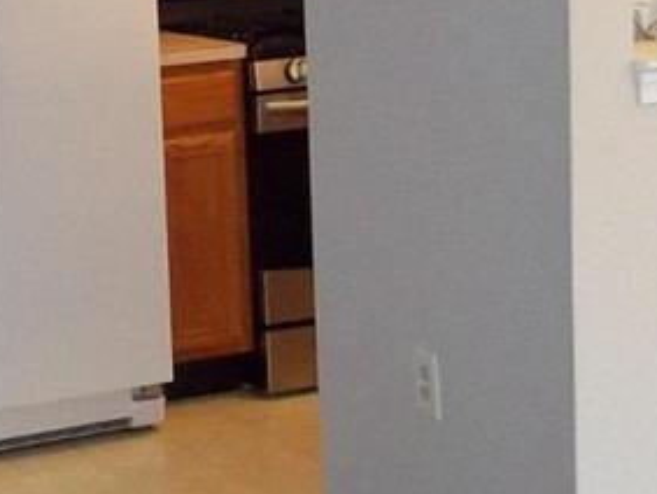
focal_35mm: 116
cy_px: 121
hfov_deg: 16.3
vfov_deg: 12.7
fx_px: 2204
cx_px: -128
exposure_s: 1/30
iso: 320
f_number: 2.9
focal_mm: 5.7
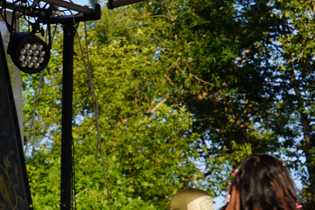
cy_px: 232
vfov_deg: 6.9
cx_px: 103
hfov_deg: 10.4
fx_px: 1732
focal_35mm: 198
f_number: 9
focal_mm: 56
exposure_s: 1/125
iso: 100
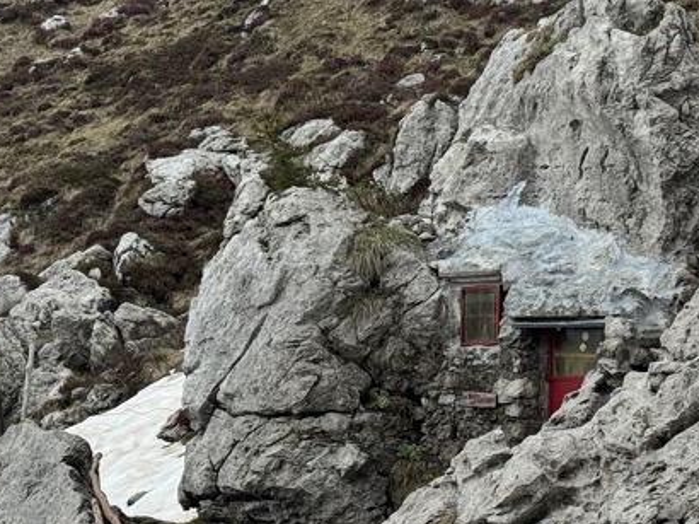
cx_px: 522
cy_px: 217
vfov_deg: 12.3
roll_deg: -1.5
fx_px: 2422
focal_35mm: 120
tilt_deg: +4.4
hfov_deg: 16.3
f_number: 1.78
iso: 64
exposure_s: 1/2415
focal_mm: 6.76
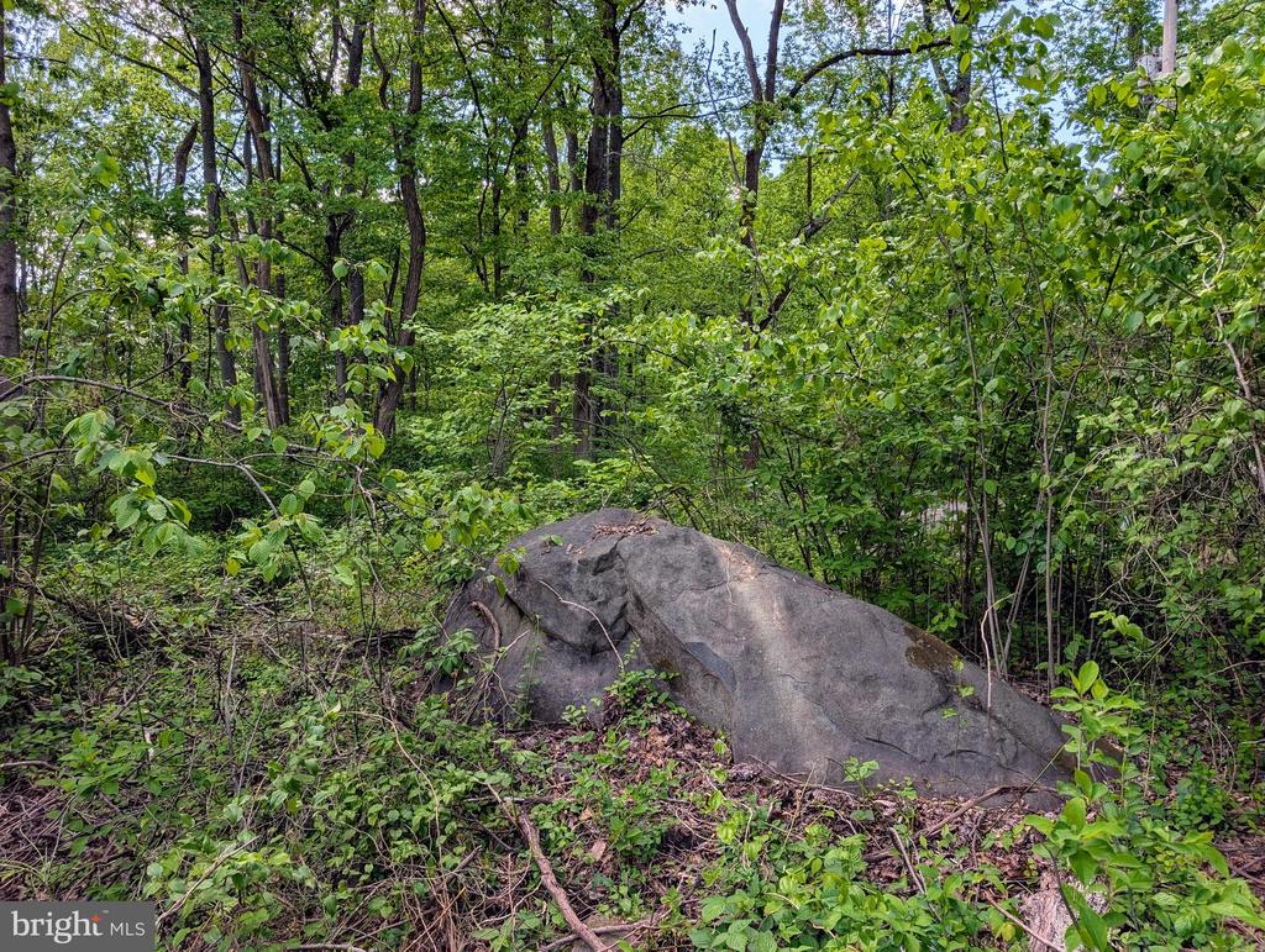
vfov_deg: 56.9
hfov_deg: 71.5
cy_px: 476
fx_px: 878
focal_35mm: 24
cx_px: 632
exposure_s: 1/445
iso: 22
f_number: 1.68
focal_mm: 6.9
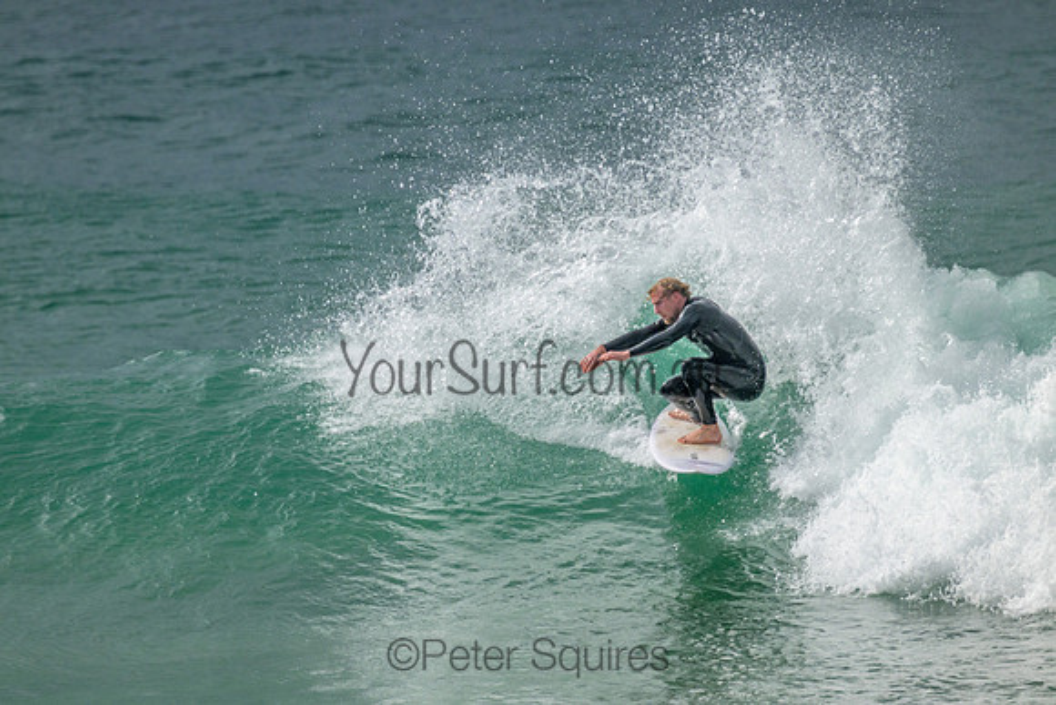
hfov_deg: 2.6
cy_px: 352
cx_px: 528
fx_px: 23471
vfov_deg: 1.7
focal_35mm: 800
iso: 1400
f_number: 11
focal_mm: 800
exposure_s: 1/1600
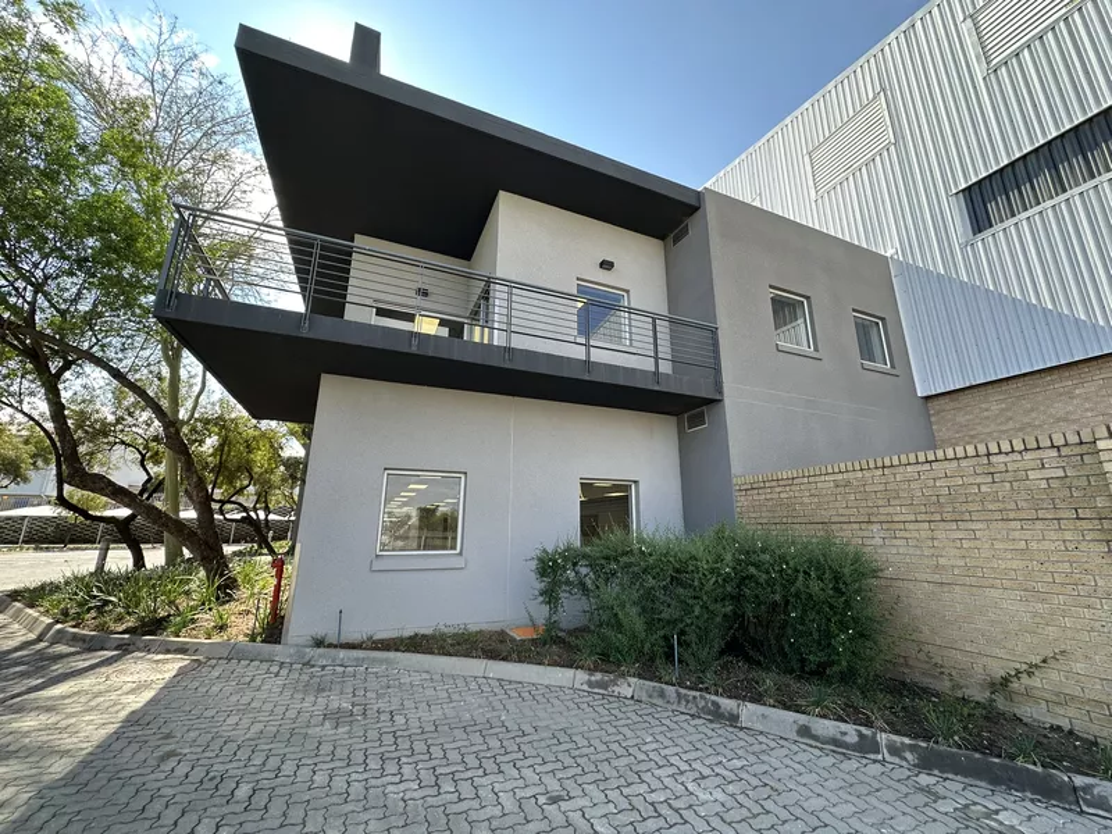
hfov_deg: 102.1
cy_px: 417
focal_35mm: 14
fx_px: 450
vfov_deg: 85.7
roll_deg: -0.5
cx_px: 556
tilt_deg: +14.1
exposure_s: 1/284
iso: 40
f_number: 2.2
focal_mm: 2.22
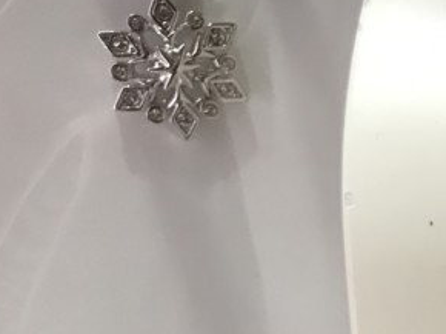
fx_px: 1493
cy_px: 574
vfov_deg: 11.9
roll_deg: +0.3
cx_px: 878
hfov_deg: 14.3
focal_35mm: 116
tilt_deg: -19.7
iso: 20
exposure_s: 1/40
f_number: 1.8
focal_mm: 3.99
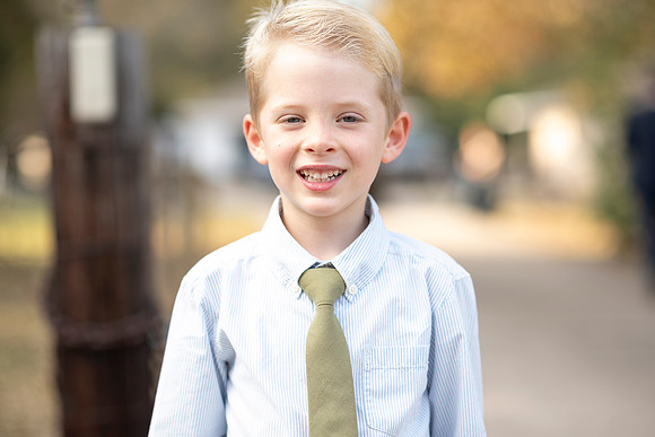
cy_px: 218
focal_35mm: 85
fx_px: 1547
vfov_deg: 16.1
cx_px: 328
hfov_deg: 23.9
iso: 400
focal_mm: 85
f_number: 2.2
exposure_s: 1/800
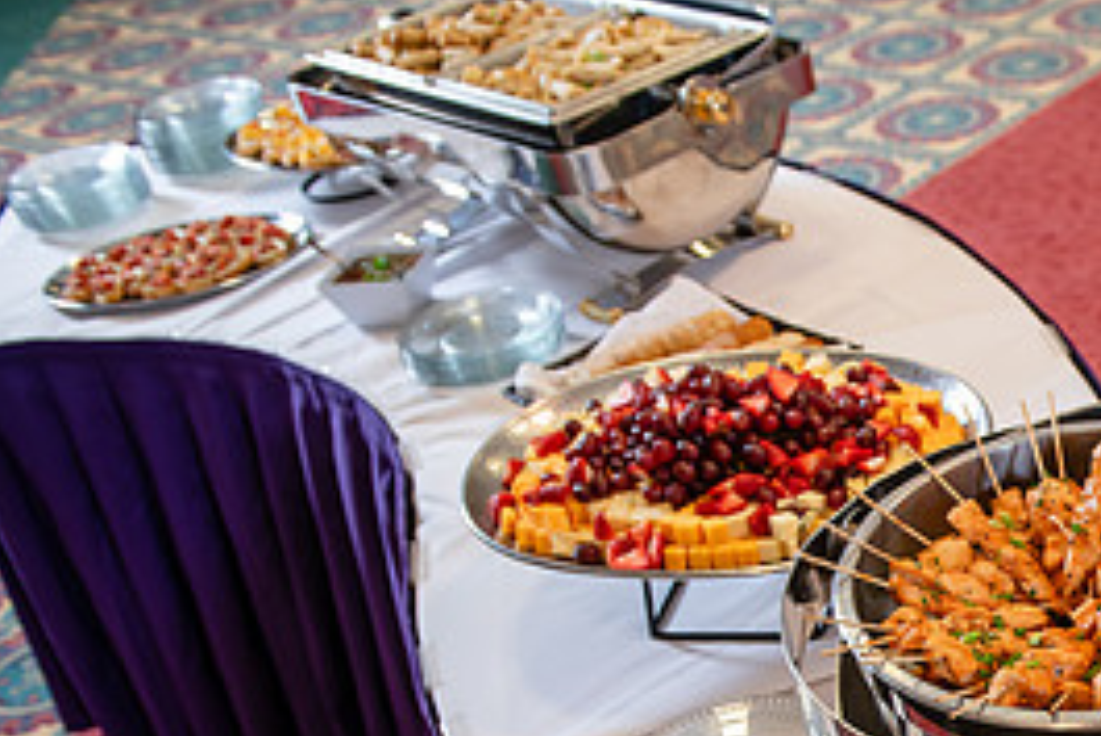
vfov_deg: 22.9
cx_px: 1130
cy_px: 730
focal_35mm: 57
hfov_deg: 32.0
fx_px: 1744
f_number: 3.5
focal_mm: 26
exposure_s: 1/80
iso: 320
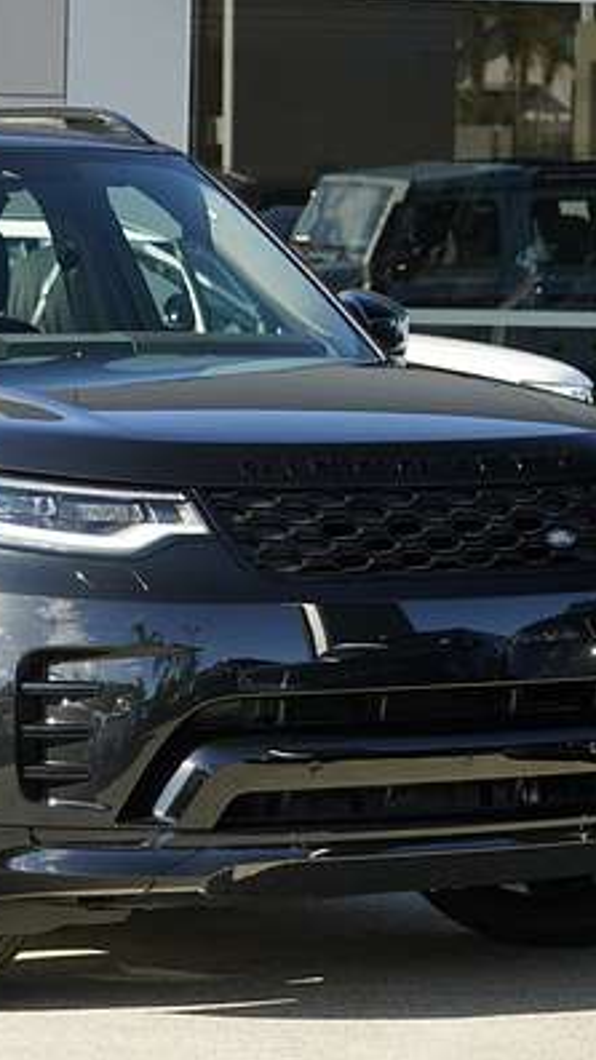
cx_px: -8
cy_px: 529
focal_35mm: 152
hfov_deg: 7.9
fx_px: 4275
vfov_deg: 14.1
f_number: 7.1
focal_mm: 96
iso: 1000
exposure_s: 1/500
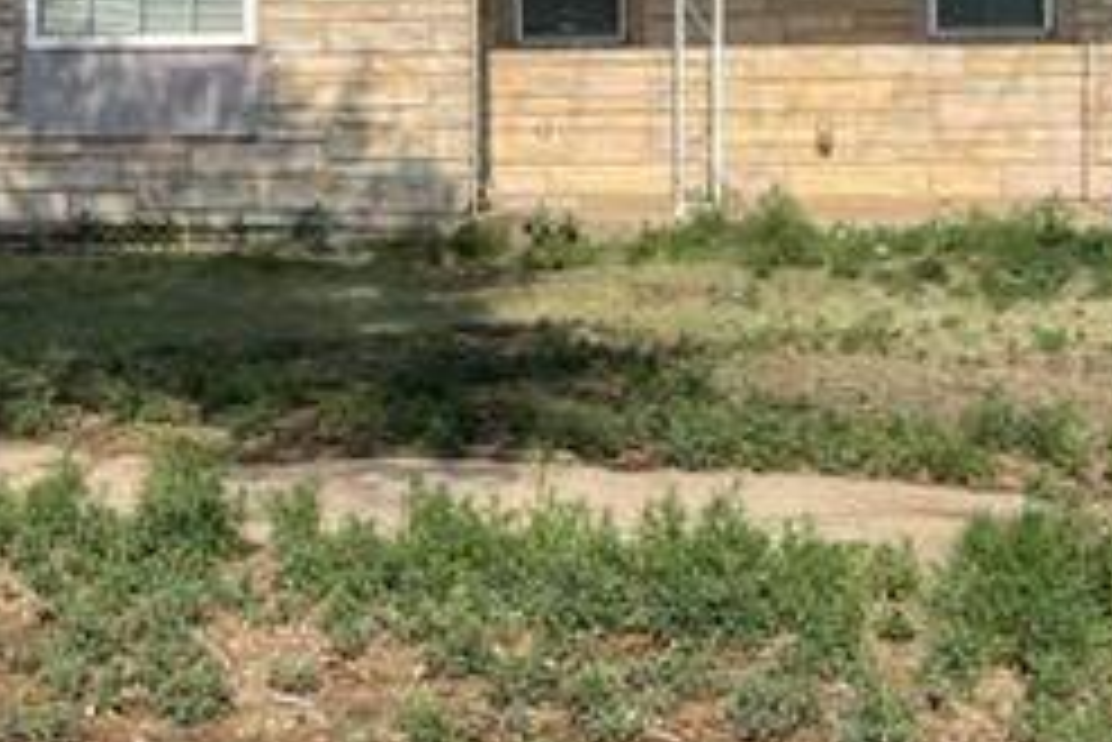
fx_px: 2163
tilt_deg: -1.9
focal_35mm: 70
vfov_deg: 19.2
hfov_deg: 27.4
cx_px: 27
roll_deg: +1.2
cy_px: 112
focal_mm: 4.2
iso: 32
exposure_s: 1/4132
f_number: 1.6
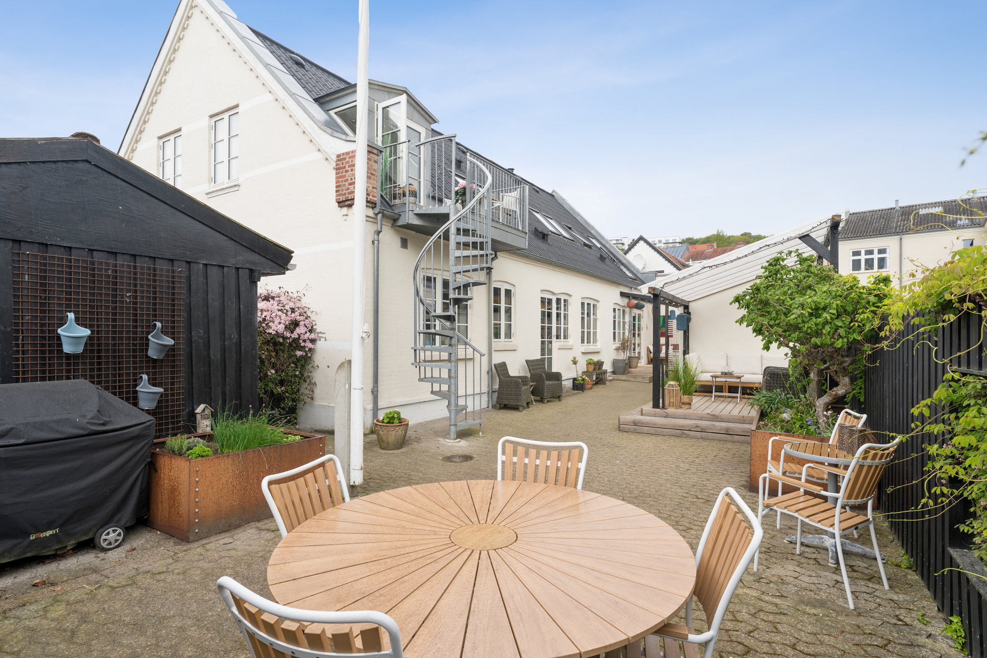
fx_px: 499
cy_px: 329
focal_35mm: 18
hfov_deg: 89.4
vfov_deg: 66.8
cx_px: 494
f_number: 7.1
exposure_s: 1/30
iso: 50
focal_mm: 18.2
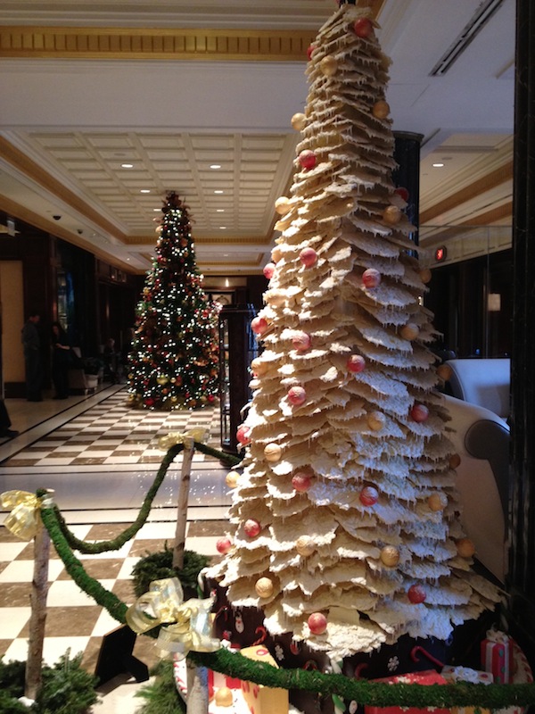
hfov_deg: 40.7
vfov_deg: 52.6
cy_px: 357
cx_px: 268
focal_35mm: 35
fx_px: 721
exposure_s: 1/20
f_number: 2.4
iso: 200
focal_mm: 4.28
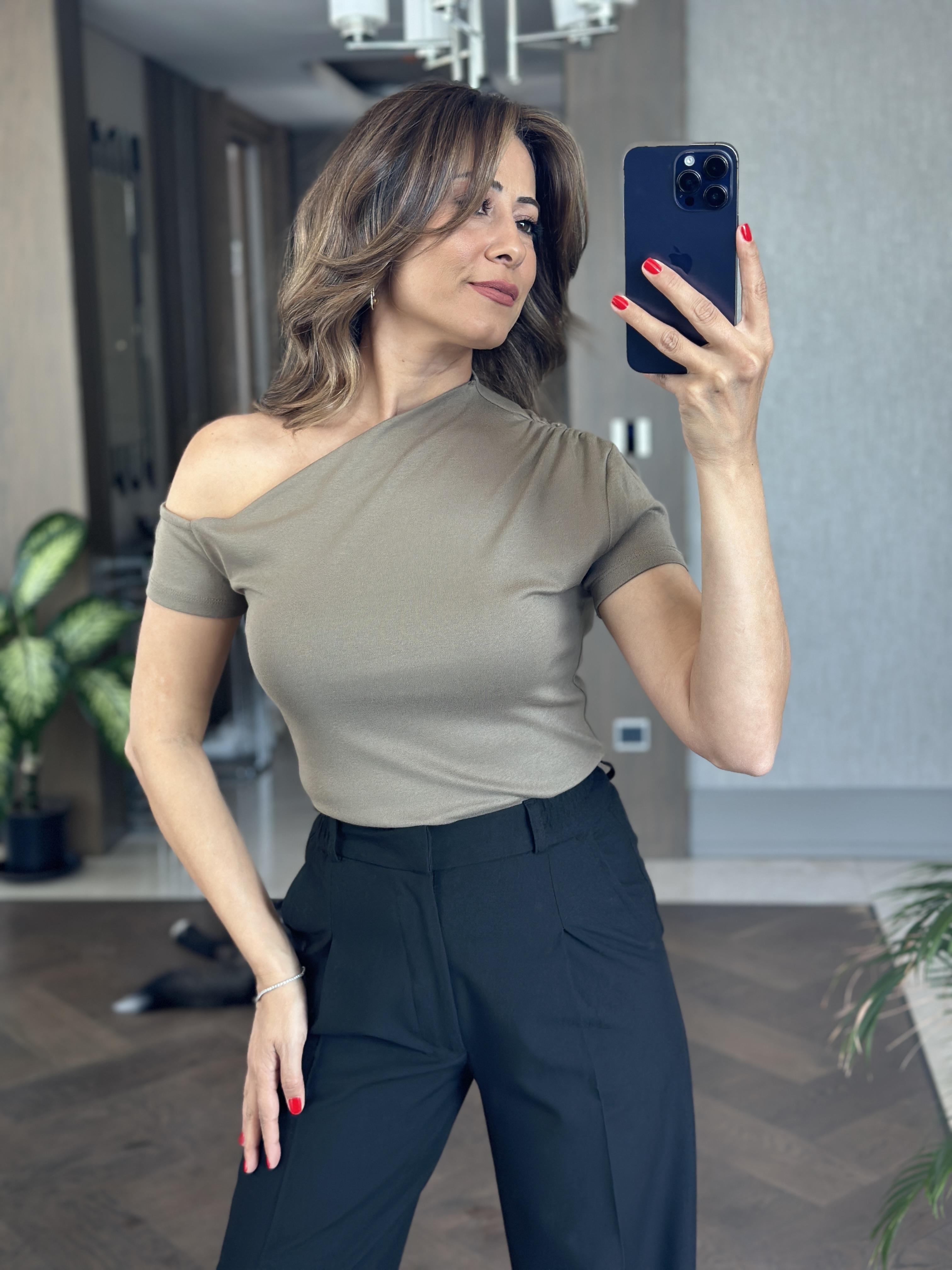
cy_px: 635
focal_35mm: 48
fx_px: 1760
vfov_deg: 39.7
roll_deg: +2.1
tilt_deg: -17.8
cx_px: 476
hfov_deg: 30.3
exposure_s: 1/97
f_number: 1.78
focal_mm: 6.86
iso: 125
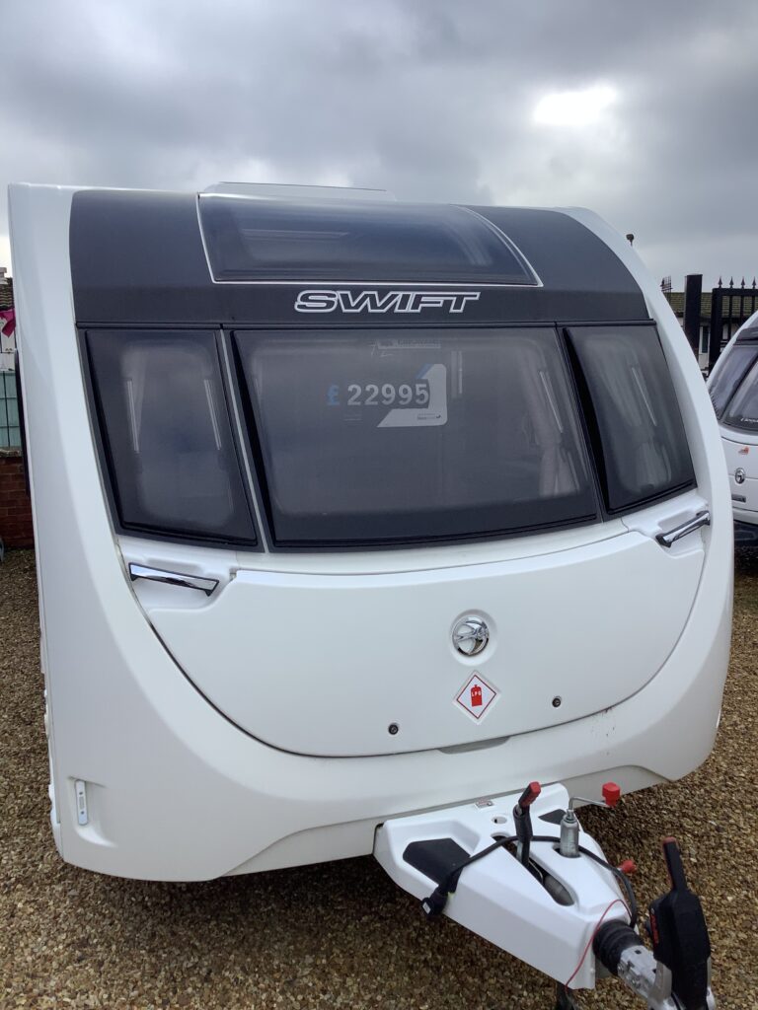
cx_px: 379
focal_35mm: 31
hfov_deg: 45.4
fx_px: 905
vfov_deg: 58.4
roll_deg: -0.2
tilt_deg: -8.7
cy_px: 505
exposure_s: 1/627
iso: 25
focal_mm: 3.3
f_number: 2.4
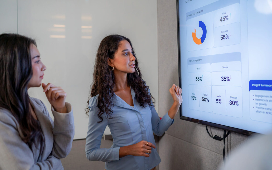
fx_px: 267
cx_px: 135
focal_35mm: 36
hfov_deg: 54.0
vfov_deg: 35.3
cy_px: 81
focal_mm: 35
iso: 500
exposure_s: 1/250
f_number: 2
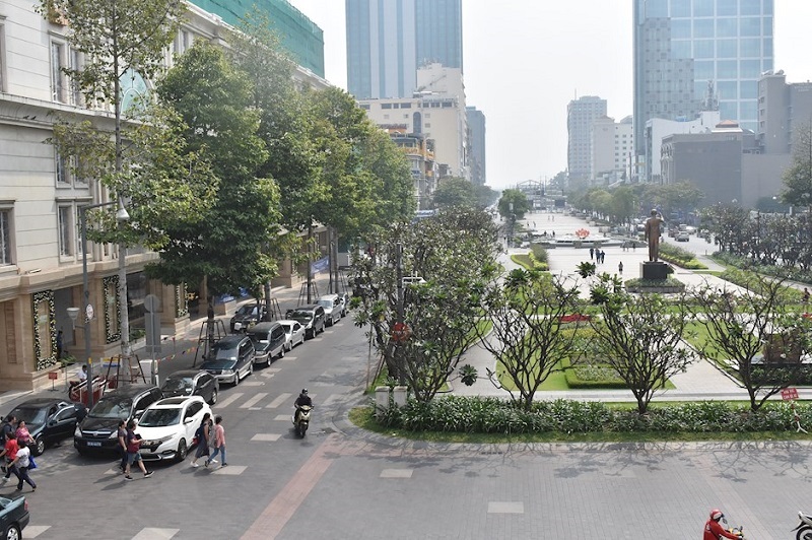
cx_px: 406
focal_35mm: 40
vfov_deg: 33.0
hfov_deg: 48.0
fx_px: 913
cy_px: 270
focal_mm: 27
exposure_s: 1/800
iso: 800
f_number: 14
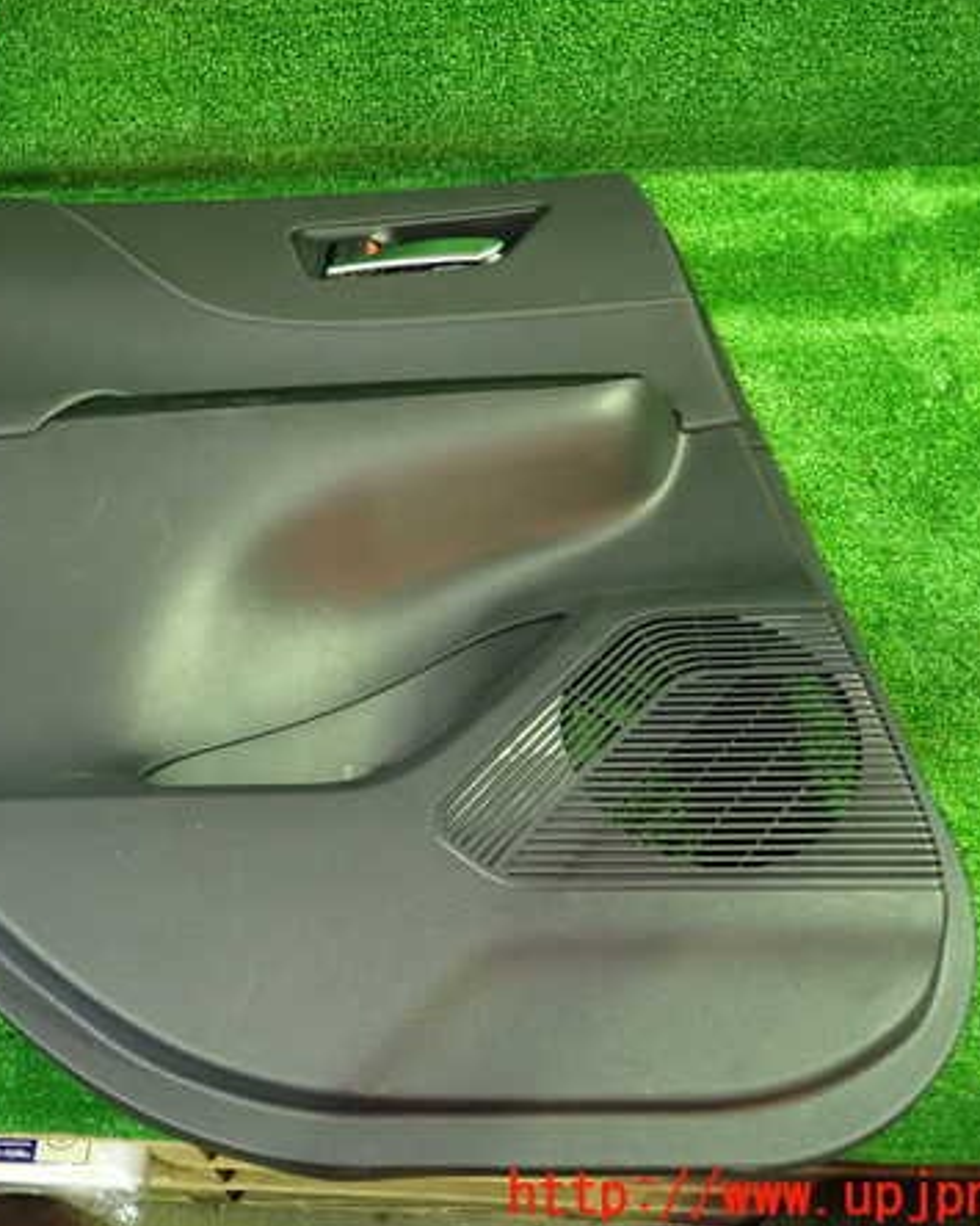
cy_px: 610
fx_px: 1197
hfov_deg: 43.7
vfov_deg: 54.2
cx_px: 304
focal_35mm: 33
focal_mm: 4.5
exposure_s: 1/30
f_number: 2
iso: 800
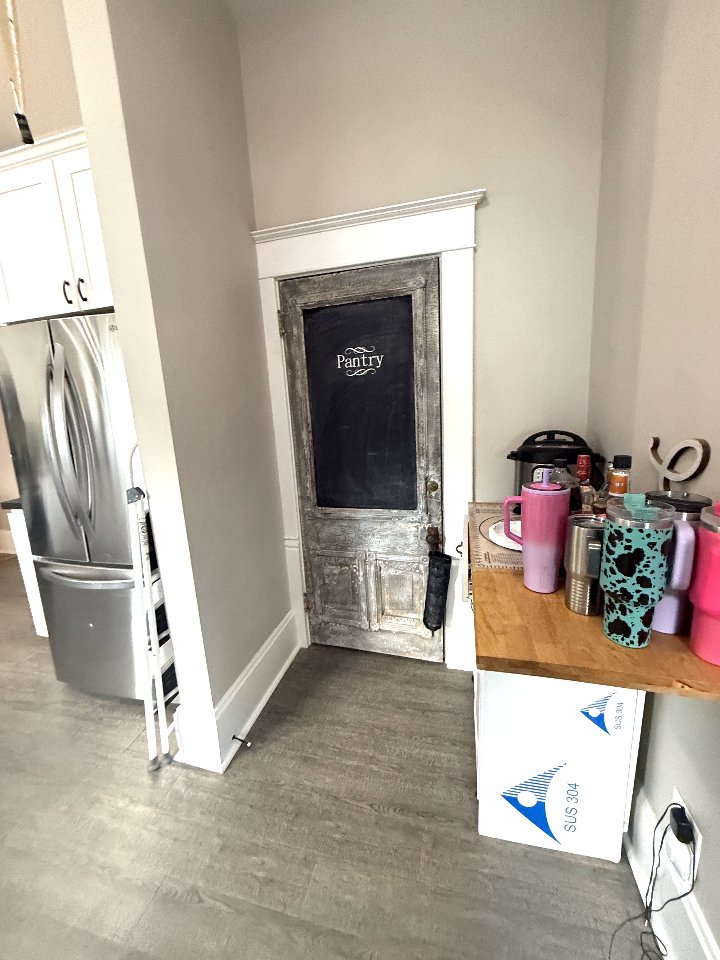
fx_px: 388
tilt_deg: -10.8
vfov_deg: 102.1
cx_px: 360
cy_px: 480
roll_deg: +1.4
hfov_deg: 85.7
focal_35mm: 14
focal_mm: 2.22
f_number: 2.2
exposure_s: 1/60
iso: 640
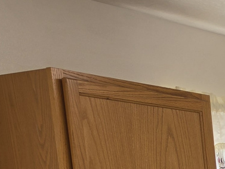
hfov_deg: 12.5
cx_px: 536
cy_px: 400
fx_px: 813
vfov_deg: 10.3
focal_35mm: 125
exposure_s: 1/120
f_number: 1.4
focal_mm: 6.5
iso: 16
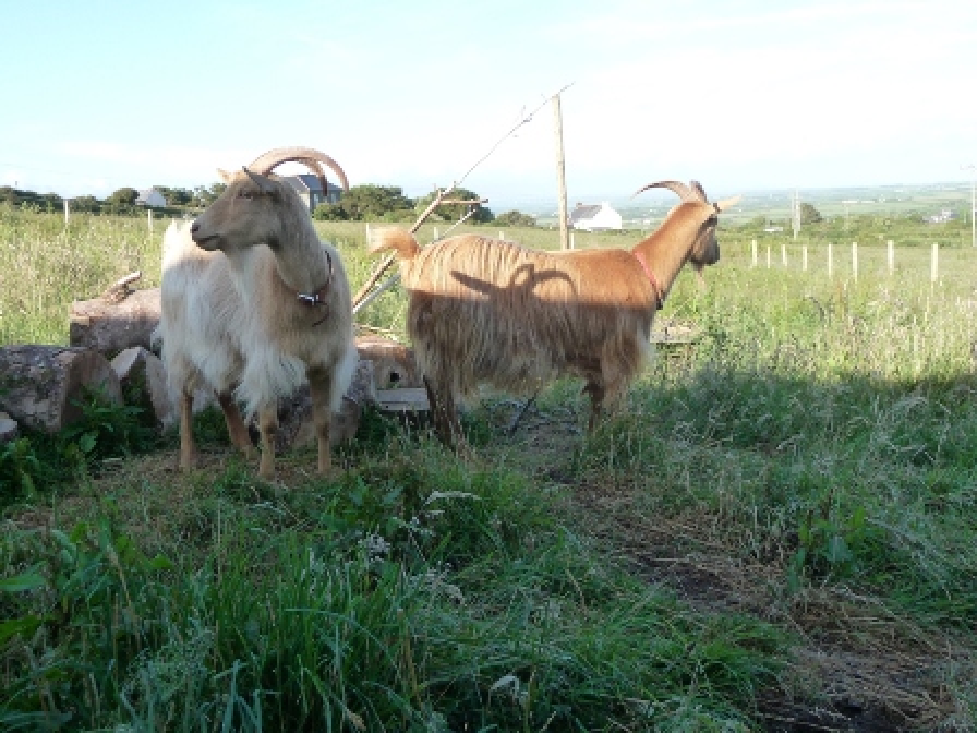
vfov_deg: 36.0
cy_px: 366
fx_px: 1129
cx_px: 488
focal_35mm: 40
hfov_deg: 46.8
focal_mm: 6.7
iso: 160
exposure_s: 1/320
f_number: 3.9
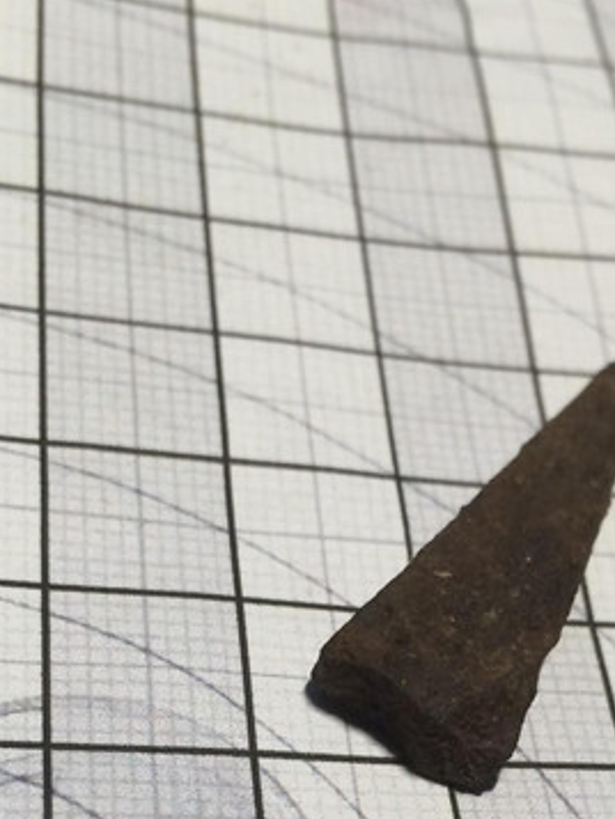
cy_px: 796
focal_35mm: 65
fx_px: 1539
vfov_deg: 28.2
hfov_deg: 22.5
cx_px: 388
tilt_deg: -52.7
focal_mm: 4.15
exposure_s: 1/30
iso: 50
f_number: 2.2
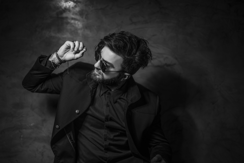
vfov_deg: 27.0
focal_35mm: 50
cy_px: 82
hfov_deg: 39.6
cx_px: 122
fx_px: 339
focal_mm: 50
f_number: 1.4
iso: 125
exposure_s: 1/80
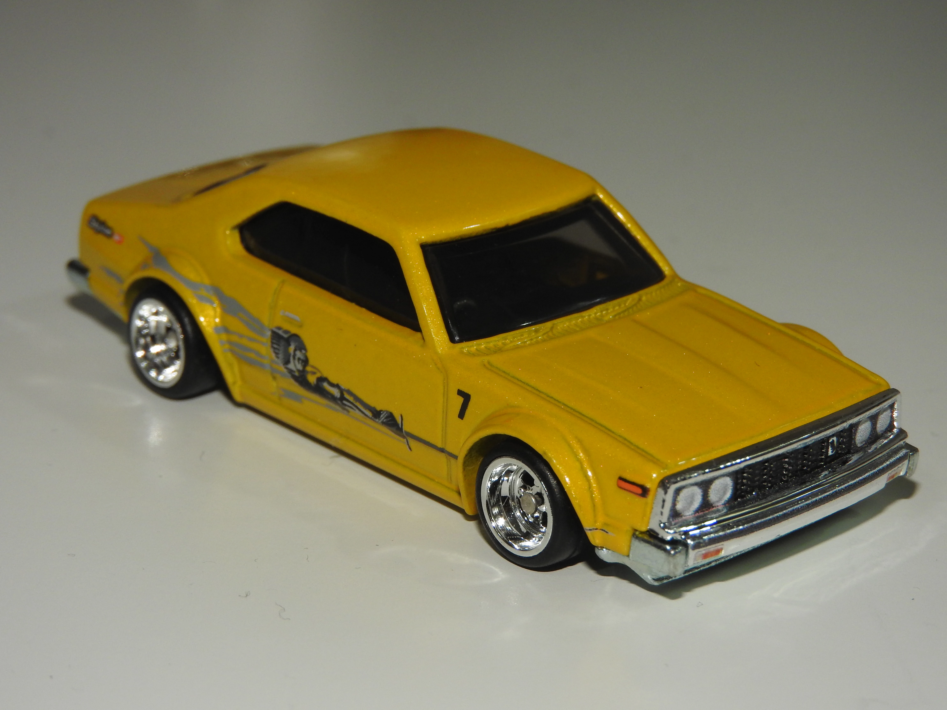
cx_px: 474
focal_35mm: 105
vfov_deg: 14.1
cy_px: 355
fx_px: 2873
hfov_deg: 18.7
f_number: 5.3
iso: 200
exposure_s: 1/60
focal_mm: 18.8
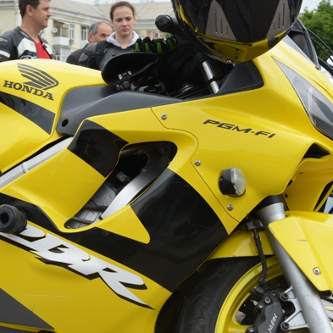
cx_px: 76
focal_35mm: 93
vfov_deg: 18.7
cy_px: 205
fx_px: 1012
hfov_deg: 18.5
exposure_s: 1/250
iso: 140
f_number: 8
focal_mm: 28
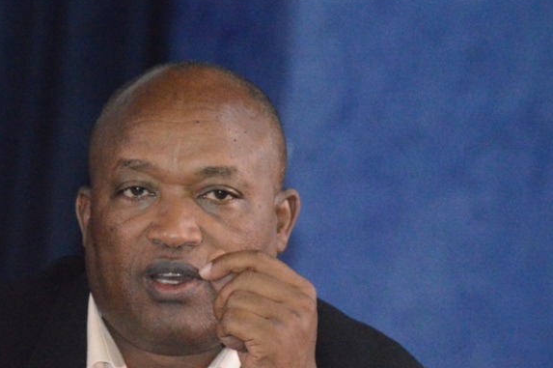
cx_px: 177
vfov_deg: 4.9
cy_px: 231
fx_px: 4339
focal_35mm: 283
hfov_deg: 7.3
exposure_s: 1/200
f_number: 4.2
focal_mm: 135
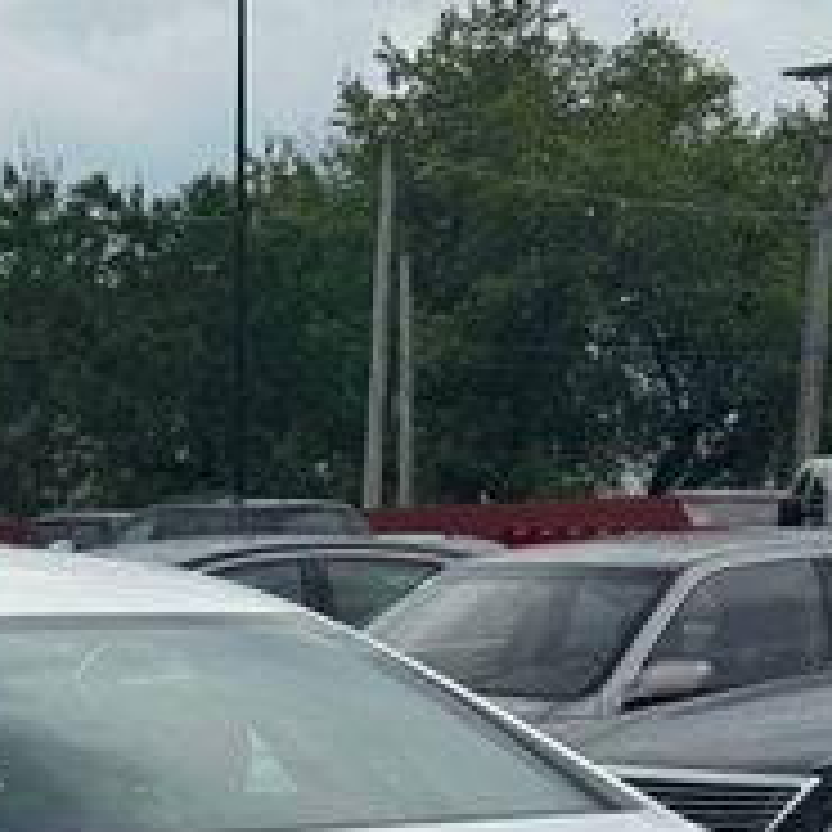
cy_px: 935
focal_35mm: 147
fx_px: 3997
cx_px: -135
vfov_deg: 11.7
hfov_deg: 11.7
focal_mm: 6.76
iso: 64
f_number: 1.78
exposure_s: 1/5376
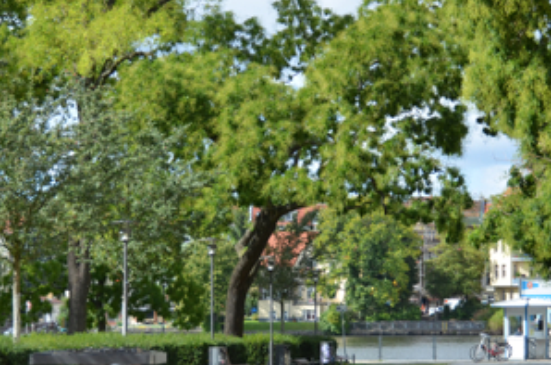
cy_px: 213
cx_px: 240
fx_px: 1771
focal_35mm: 116
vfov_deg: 11.7
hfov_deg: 17.7
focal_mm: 48
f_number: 4.5
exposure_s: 1/1250
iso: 320
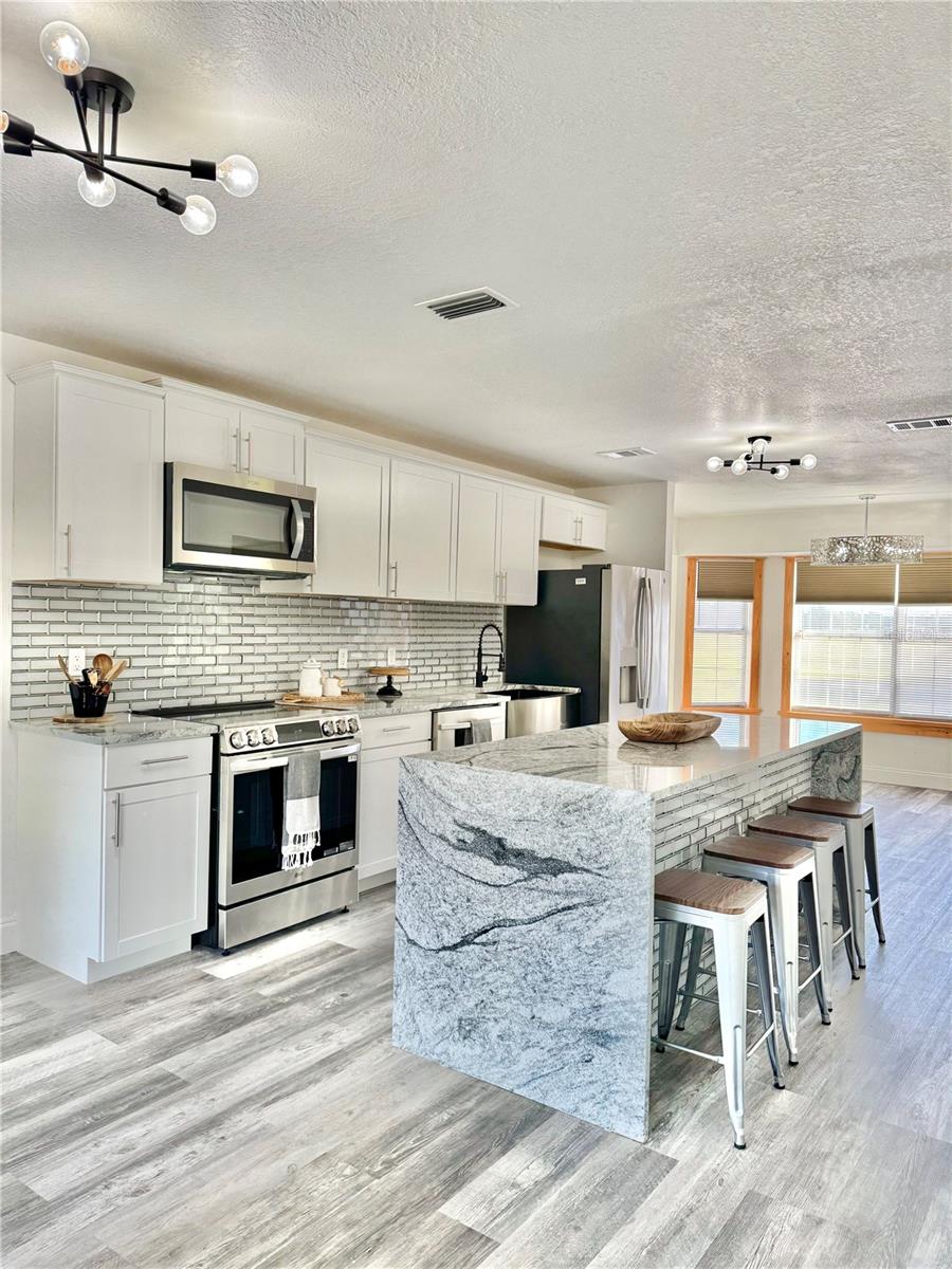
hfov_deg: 56.8
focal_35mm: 24
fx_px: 880
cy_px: 634
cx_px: 476
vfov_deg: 71.6
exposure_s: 1/120
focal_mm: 6.76
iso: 80
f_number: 1.78
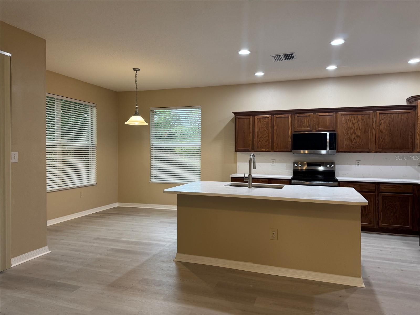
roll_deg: +0.0
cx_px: 210
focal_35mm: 24
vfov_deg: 56.8
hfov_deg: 71.6
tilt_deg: -1.9
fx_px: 291
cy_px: 158
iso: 160
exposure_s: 1/60
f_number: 1.78
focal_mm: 6.76
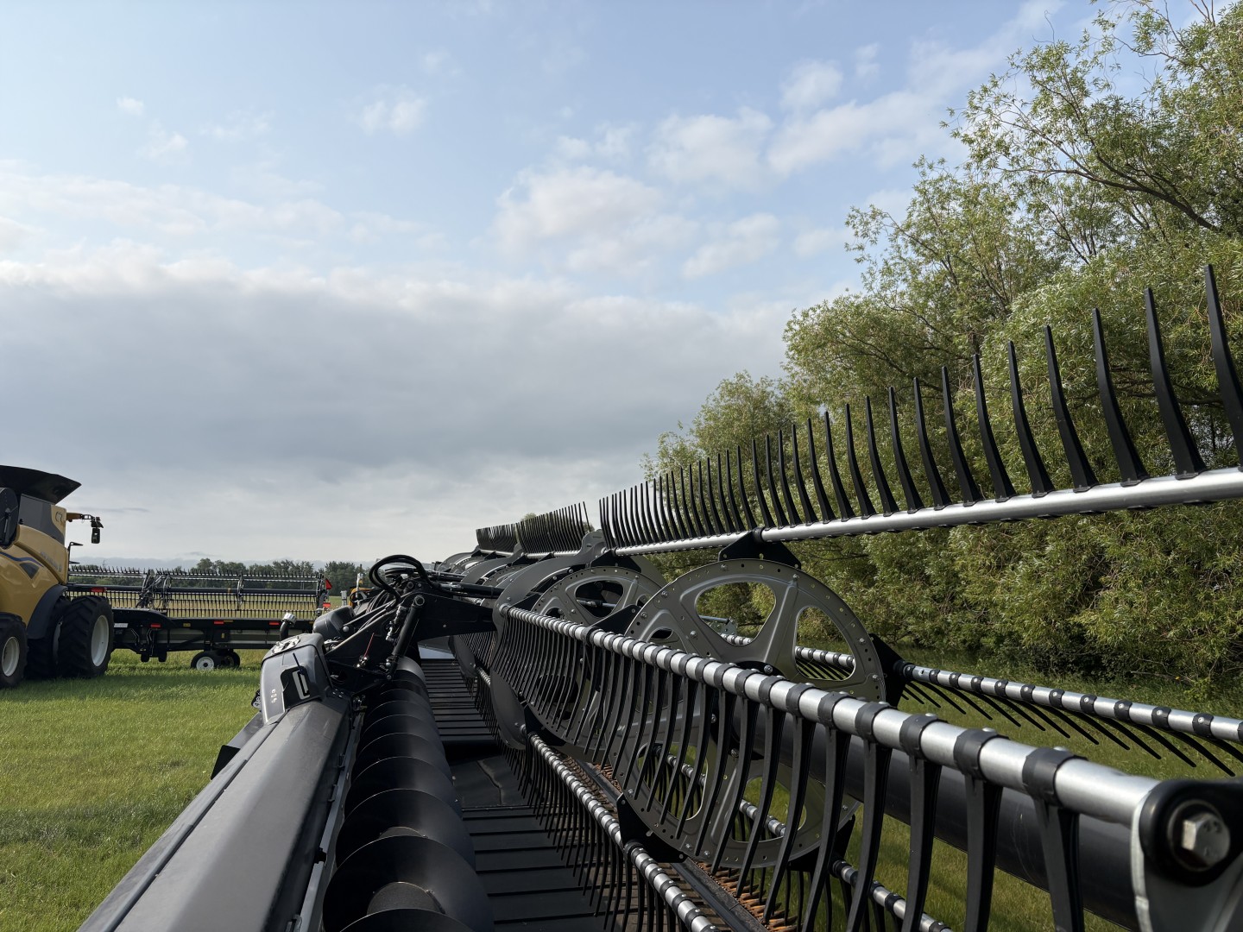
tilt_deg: +9.9
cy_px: 466
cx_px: 622
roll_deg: -1.7
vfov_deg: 53.1
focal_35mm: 26
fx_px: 934
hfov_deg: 67.3
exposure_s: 1/5814
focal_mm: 5.96
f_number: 1.6
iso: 50
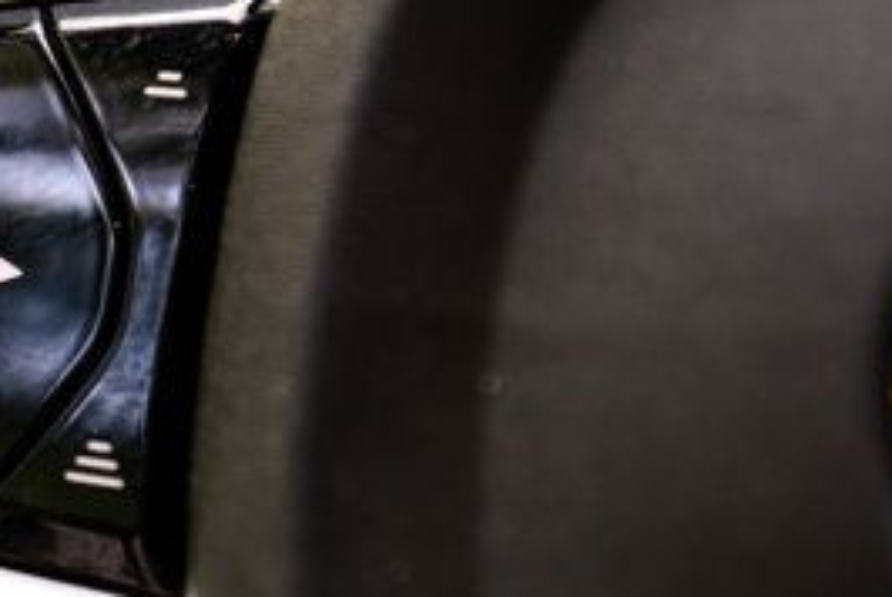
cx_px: -94
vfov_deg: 11.0
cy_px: 257
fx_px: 3101
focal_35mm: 125
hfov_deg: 15.9
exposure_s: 1/200
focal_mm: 52
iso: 1000
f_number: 3.5
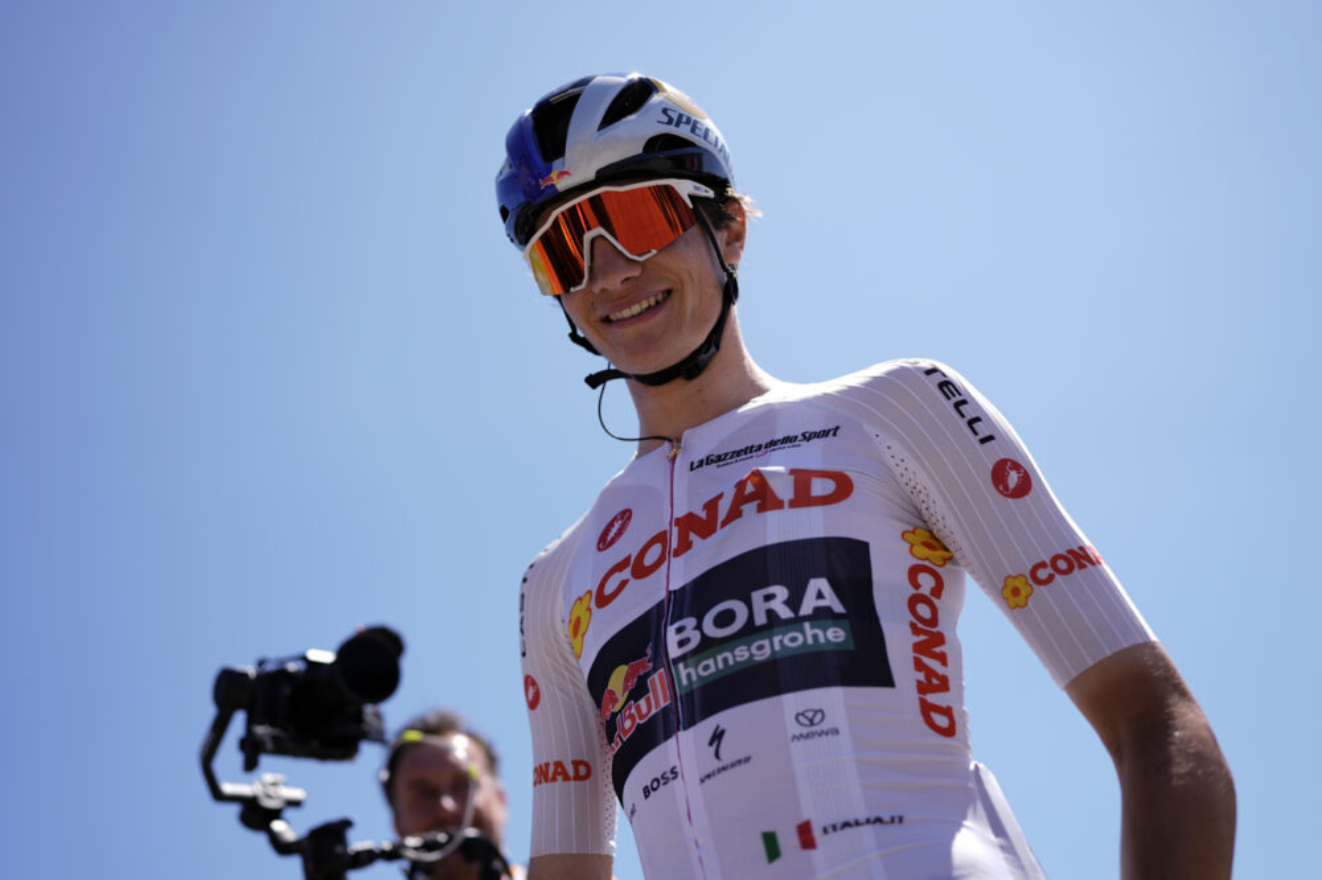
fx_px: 1285
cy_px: 440
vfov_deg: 37.8
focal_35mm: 35
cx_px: 661
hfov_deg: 54.5
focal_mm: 35
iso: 125
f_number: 1.8
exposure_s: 1/6400
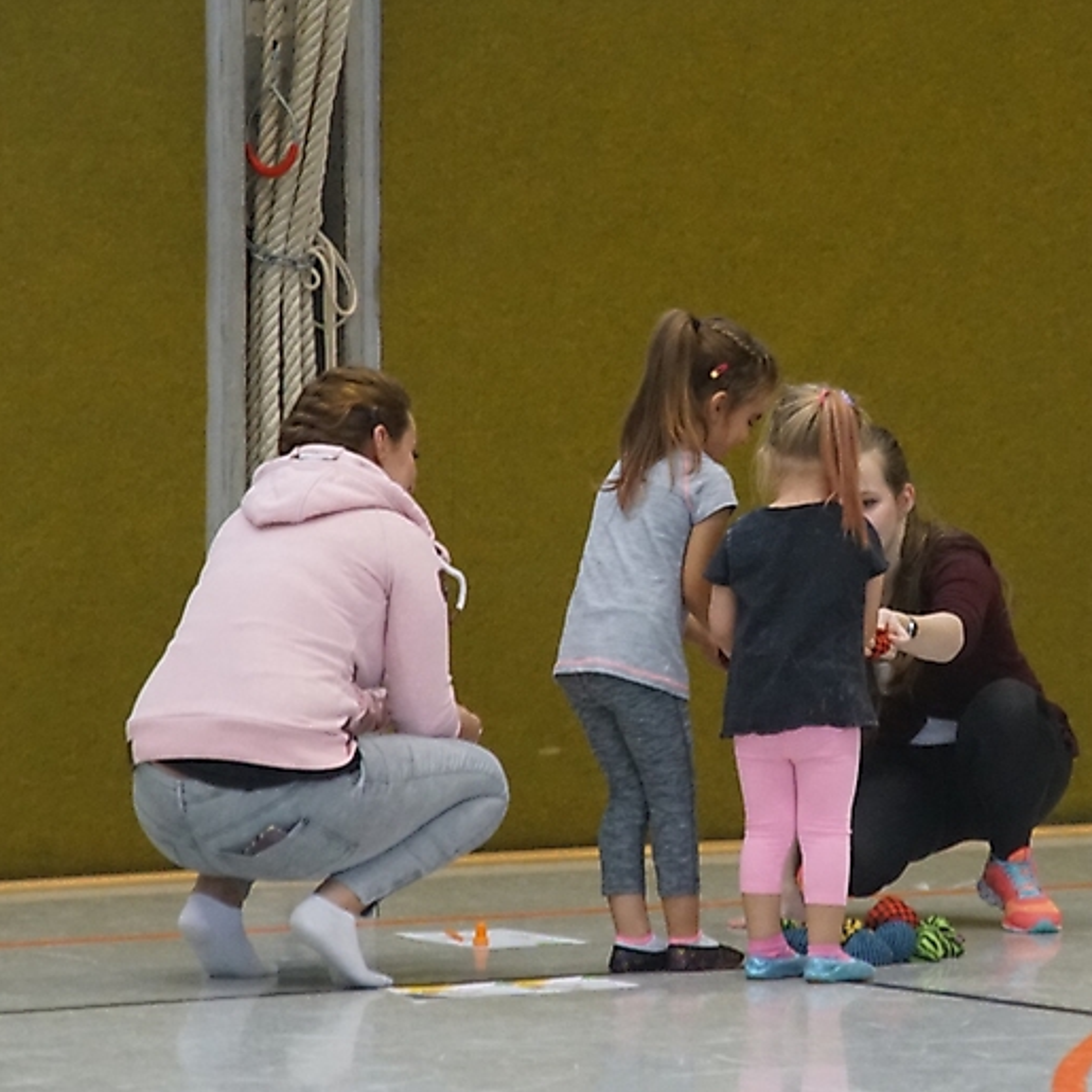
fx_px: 11914
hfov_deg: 5.2
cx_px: 769
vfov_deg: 5.2
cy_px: 503
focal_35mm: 334
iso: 3200
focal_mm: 135
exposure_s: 1/60
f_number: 5.6
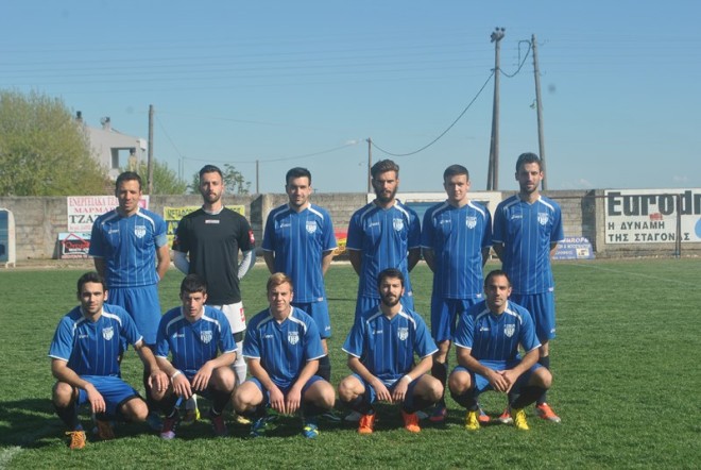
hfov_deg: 29.8
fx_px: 1316
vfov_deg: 20.2
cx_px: 350
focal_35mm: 68
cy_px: 235
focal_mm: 45
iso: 100
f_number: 8
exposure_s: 1/250
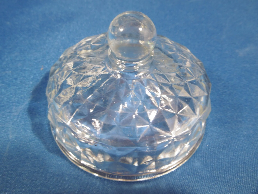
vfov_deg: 44.2
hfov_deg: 56.8
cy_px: 97
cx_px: 129
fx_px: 239
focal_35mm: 32
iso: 100
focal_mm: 5.8
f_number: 3.5
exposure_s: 1/2.5
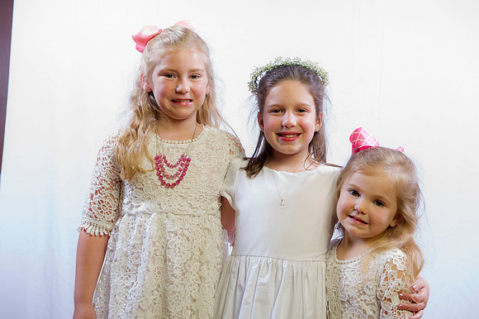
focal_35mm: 58
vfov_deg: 23.4
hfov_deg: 34.5
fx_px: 771
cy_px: 160
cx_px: 240
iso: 100
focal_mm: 58
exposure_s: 1/160
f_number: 6.3
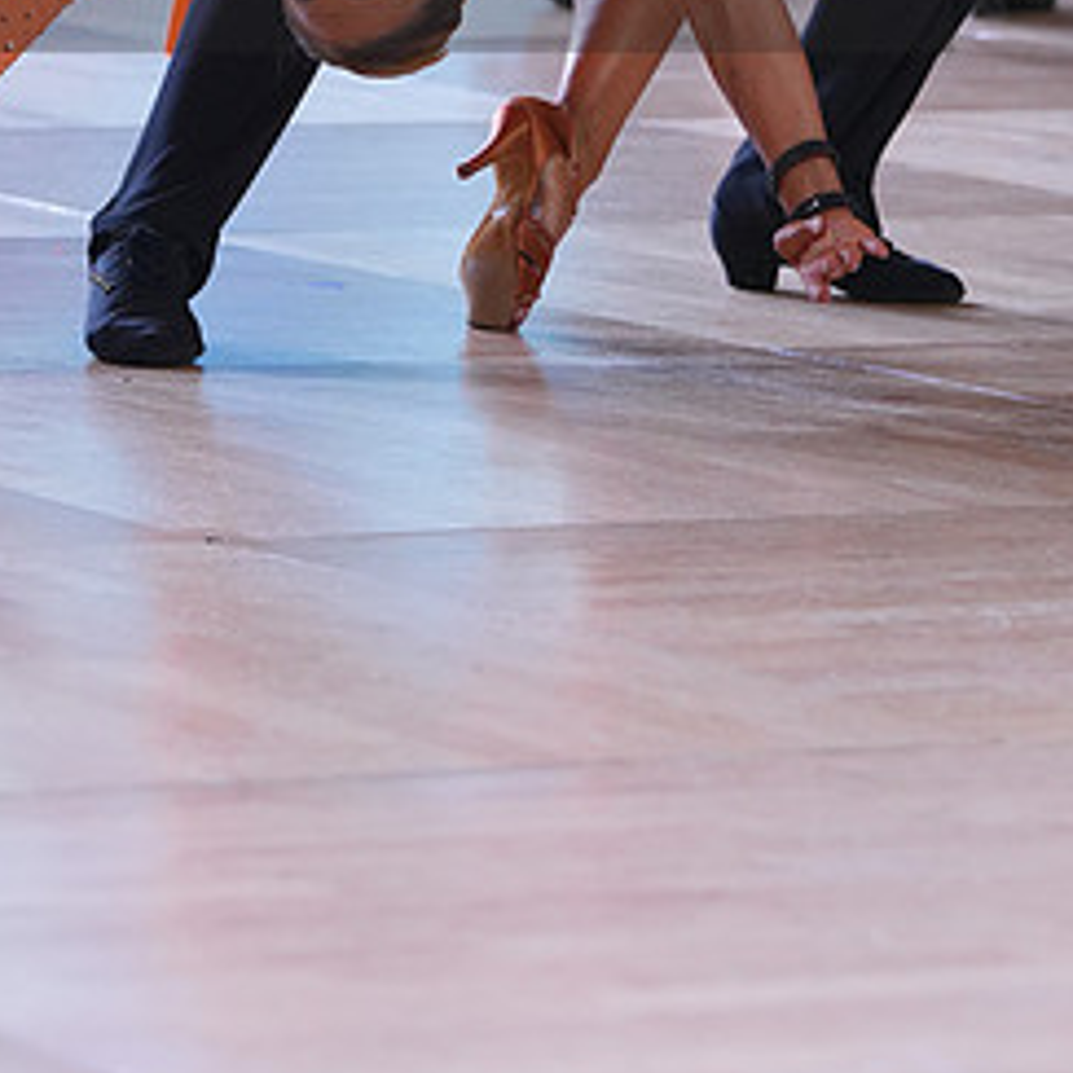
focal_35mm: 295
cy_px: -92
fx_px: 10345
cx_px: 350
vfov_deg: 5.9
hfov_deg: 5.9
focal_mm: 146
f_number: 5
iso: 2000
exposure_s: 1/400
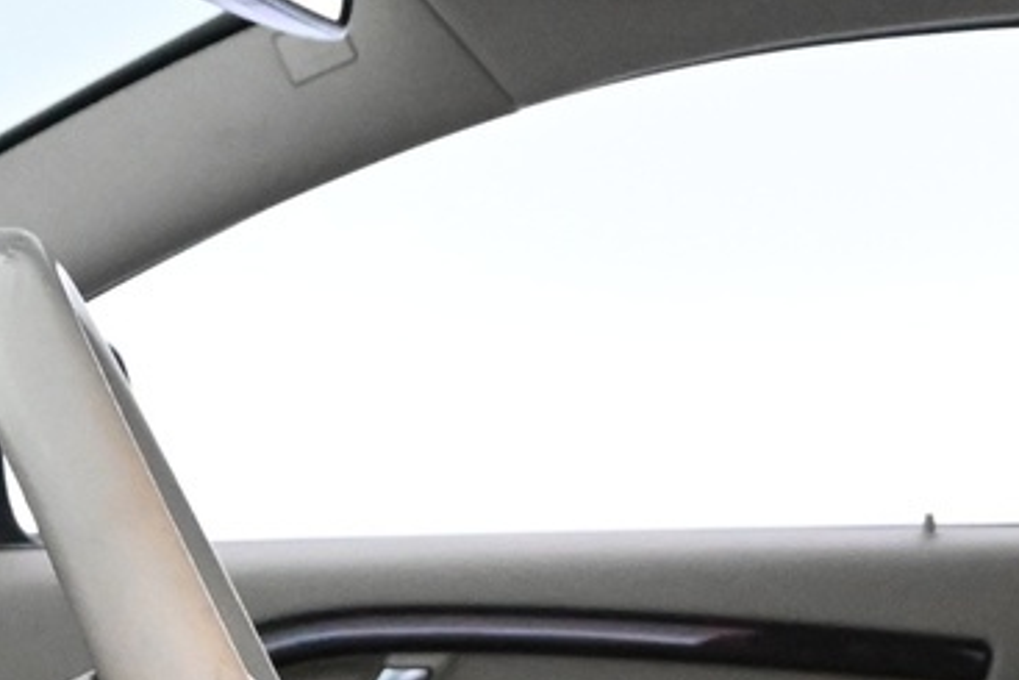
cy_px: 1218
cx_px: 736
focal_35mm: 106
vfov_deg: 11.9
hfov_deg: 19.2
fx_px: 3001
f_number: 4.5
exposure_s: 1/80
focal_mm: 16
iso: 6400
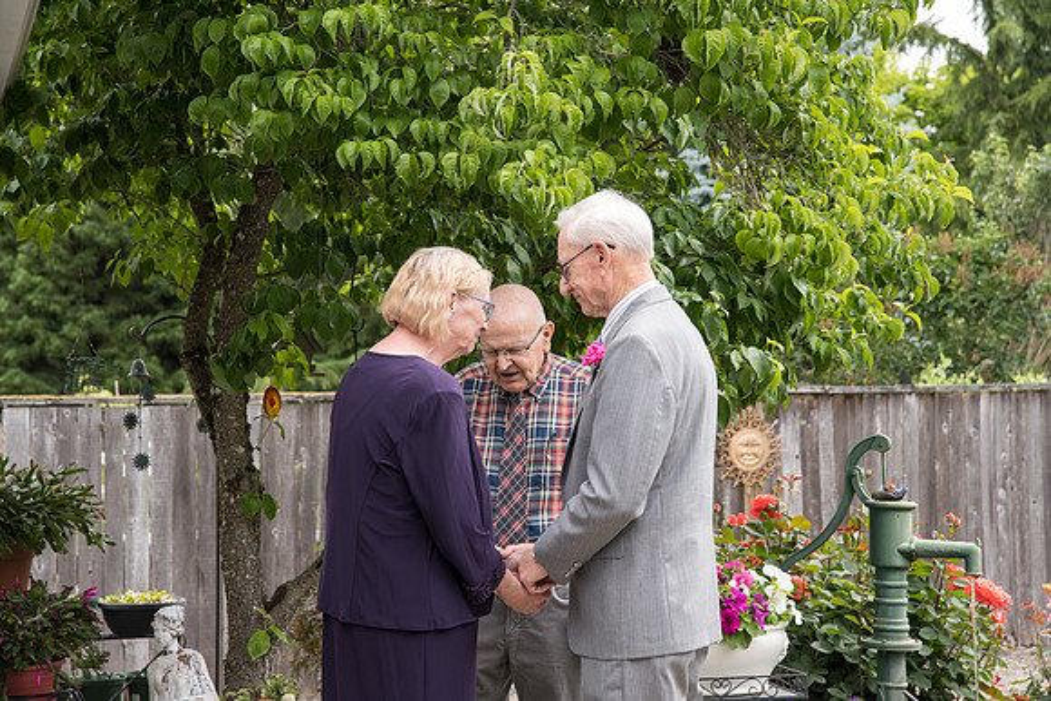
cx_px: 526
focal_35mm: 70
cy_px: 350
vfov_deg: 19.5
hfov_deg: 28.8
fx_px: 2044
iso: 400
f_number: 5
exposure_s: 1/500
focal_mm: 70
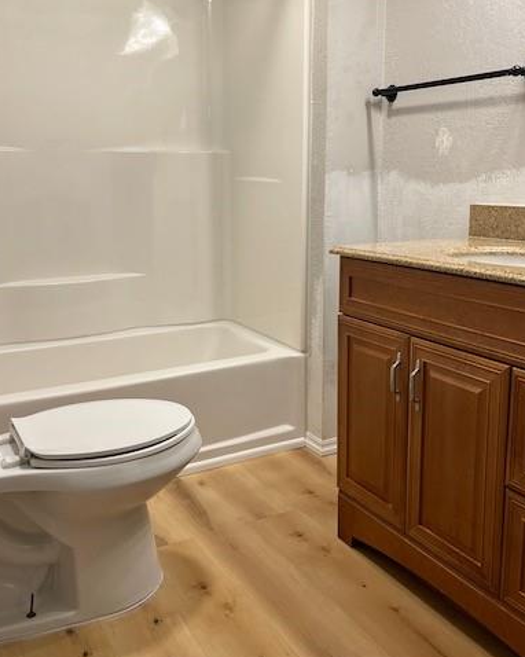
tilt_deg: -9.0
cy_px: 282
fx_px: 661
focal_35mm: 34
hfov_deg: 43.3
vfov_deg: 52.7
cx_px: 256
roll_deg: +0.0
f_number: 1.6
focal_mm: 5.1
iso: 80
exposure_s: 1/120
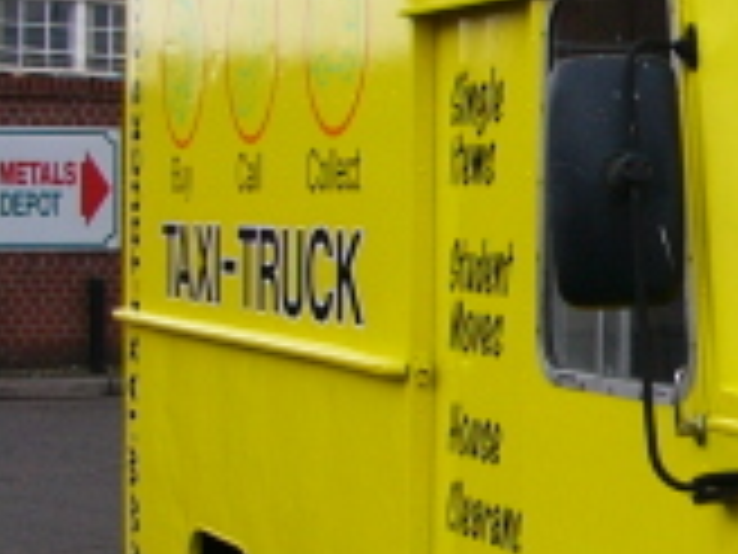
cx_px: 968
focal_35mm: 109
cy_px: 347
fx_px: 2324
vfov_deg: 13.6
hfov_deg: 17.0
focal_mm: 4.6
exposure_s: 1/160
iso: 50
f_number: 4
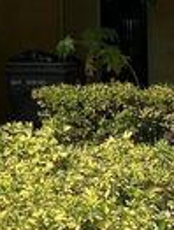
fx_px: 1014
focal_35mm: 152
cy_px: -2
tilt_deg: +5.7
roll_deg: +0.0
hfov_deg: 8.9
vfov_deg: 12.8
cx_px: -248
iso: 32
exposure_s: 1/3125
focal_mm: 4.25
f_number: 1.8
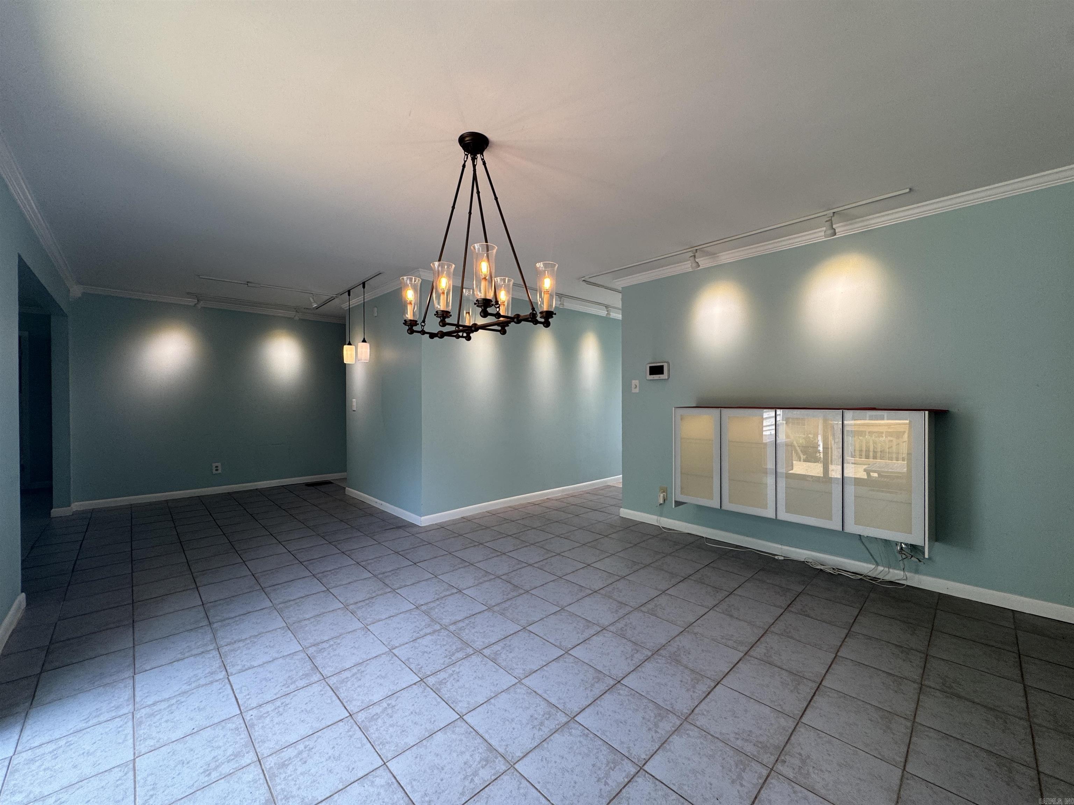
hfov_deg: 102.1
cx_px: 537
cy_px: 402
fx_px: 434
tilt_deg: -0.8
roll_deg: +0.4
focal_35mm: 14
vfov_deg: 85.7
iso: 80
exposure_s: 1/120
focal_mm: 2.22
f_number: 2.2
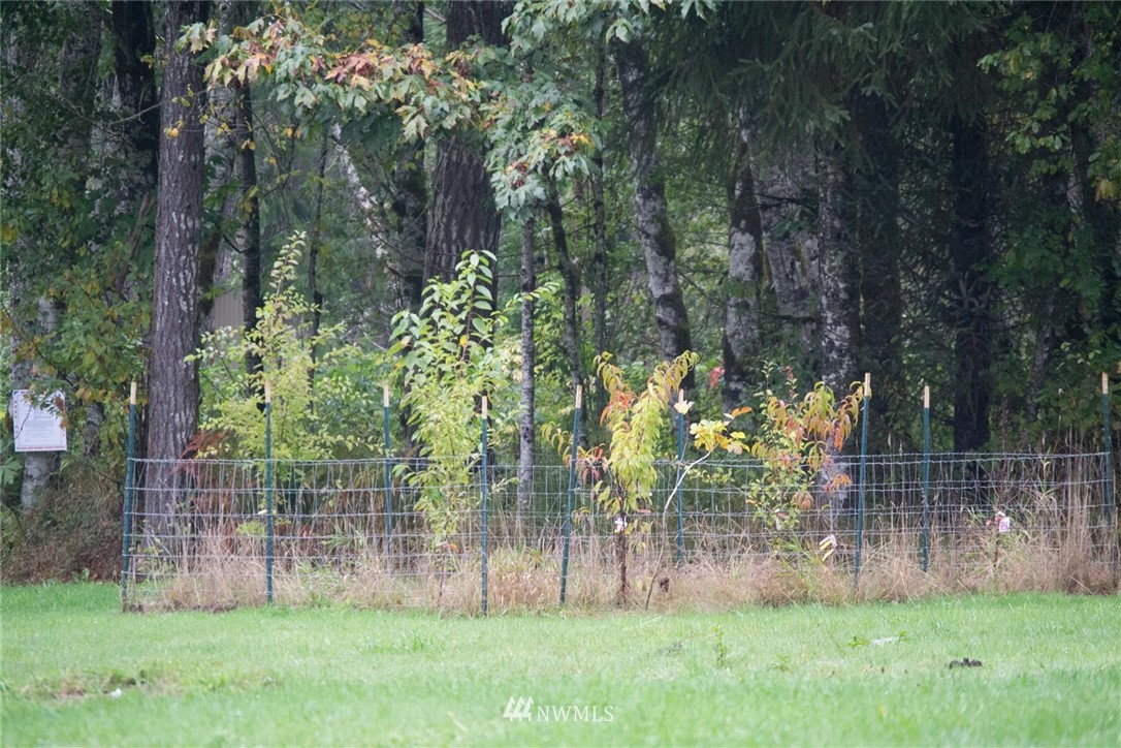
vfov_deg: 5.0
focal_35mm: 278
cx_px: 560
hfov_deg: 7.4
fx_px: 8640
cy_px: 374
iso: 2500
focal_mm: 185
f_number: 5.6
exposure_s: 1/500
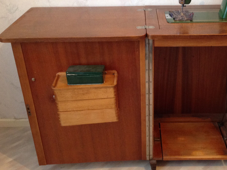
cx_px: 148
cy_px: 73
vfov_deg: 29.6
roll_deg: -0.1
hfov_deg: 38.6
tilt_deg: -27.0
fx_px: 321
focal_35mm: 49
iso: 250
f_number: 2.4
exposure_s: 1/15
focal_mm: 4.28
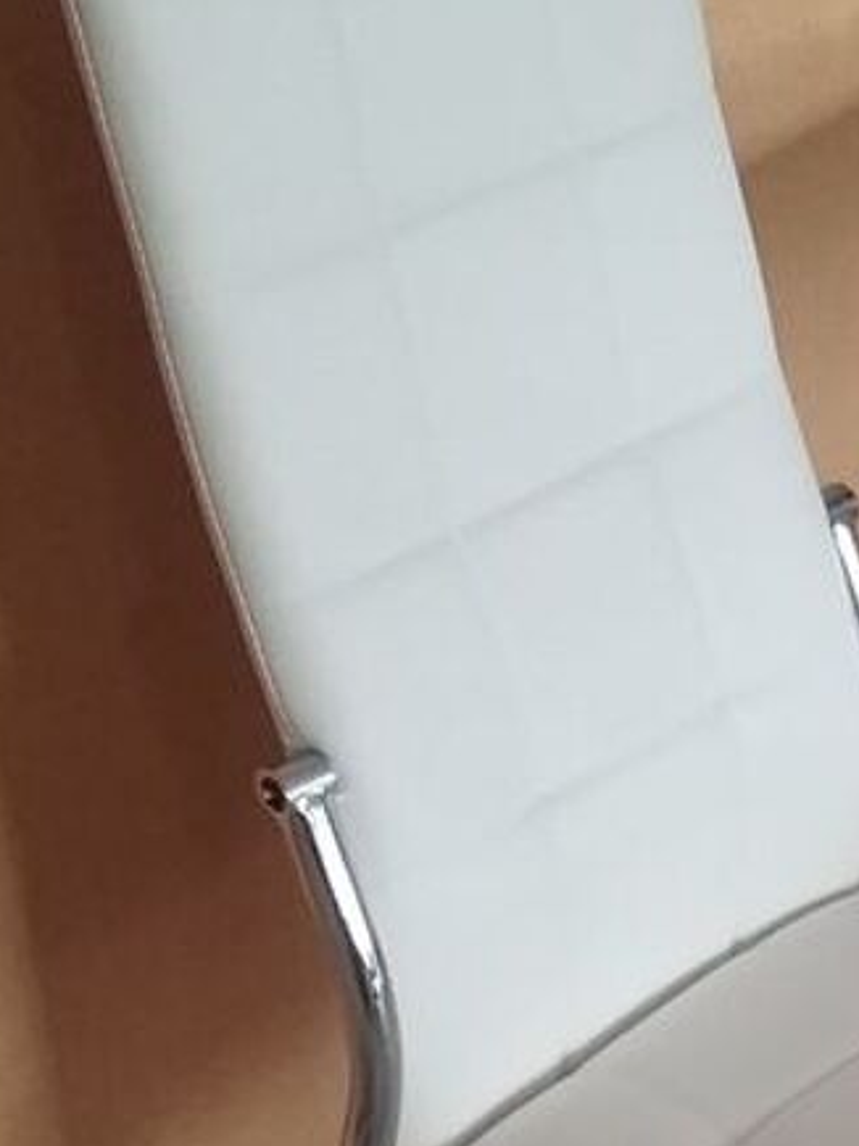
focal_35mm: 95
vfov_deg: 19.9
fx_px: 3145
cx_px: 1041
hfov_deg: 15.0
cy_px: 1184
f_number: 2.2
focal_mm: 3.3
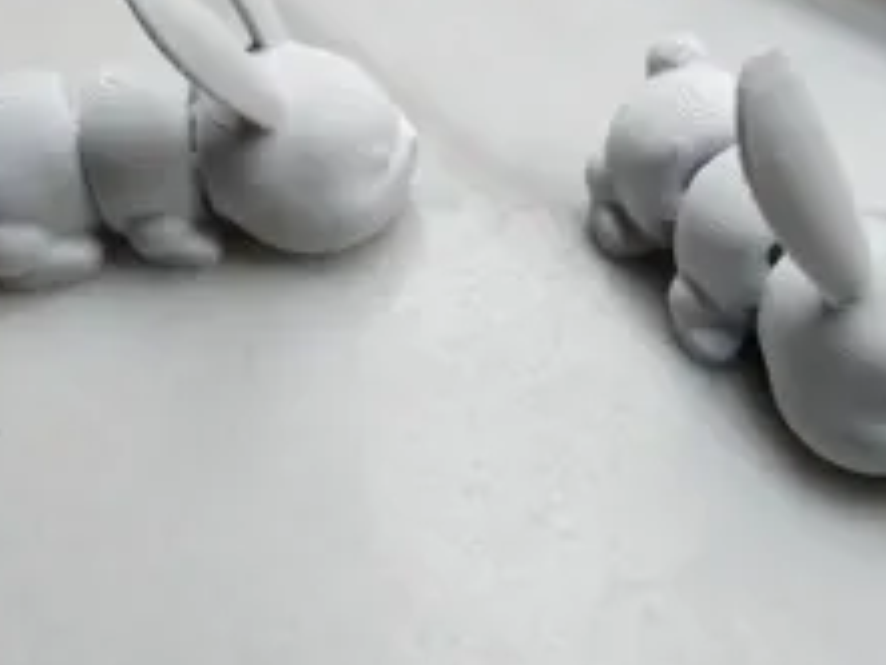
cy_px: 224
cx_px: 549
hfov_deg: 40.2
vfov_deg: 30.7
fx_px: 1204
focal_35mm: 47
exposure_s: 1/100
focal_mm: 4.75
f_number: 1.8
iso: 108
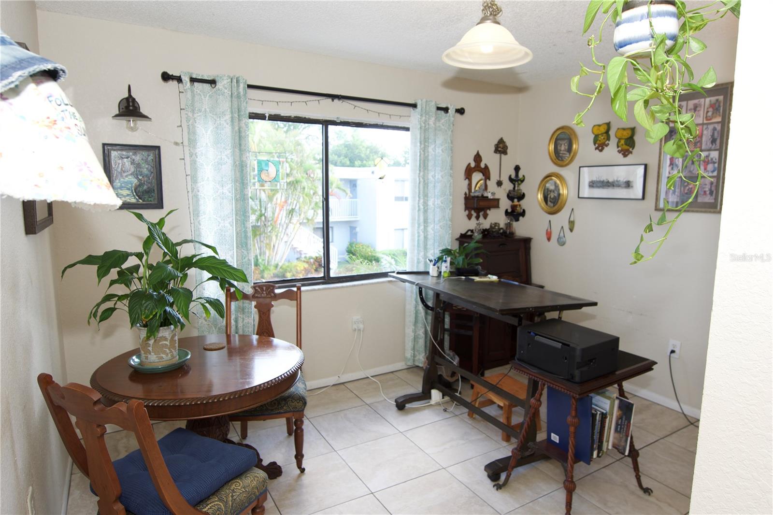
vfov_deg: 59.5
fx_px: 451
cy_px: 258
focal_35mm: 21
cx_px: 386
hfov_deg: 81.2
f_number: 4
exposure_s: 1/60
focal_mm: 14
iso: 200
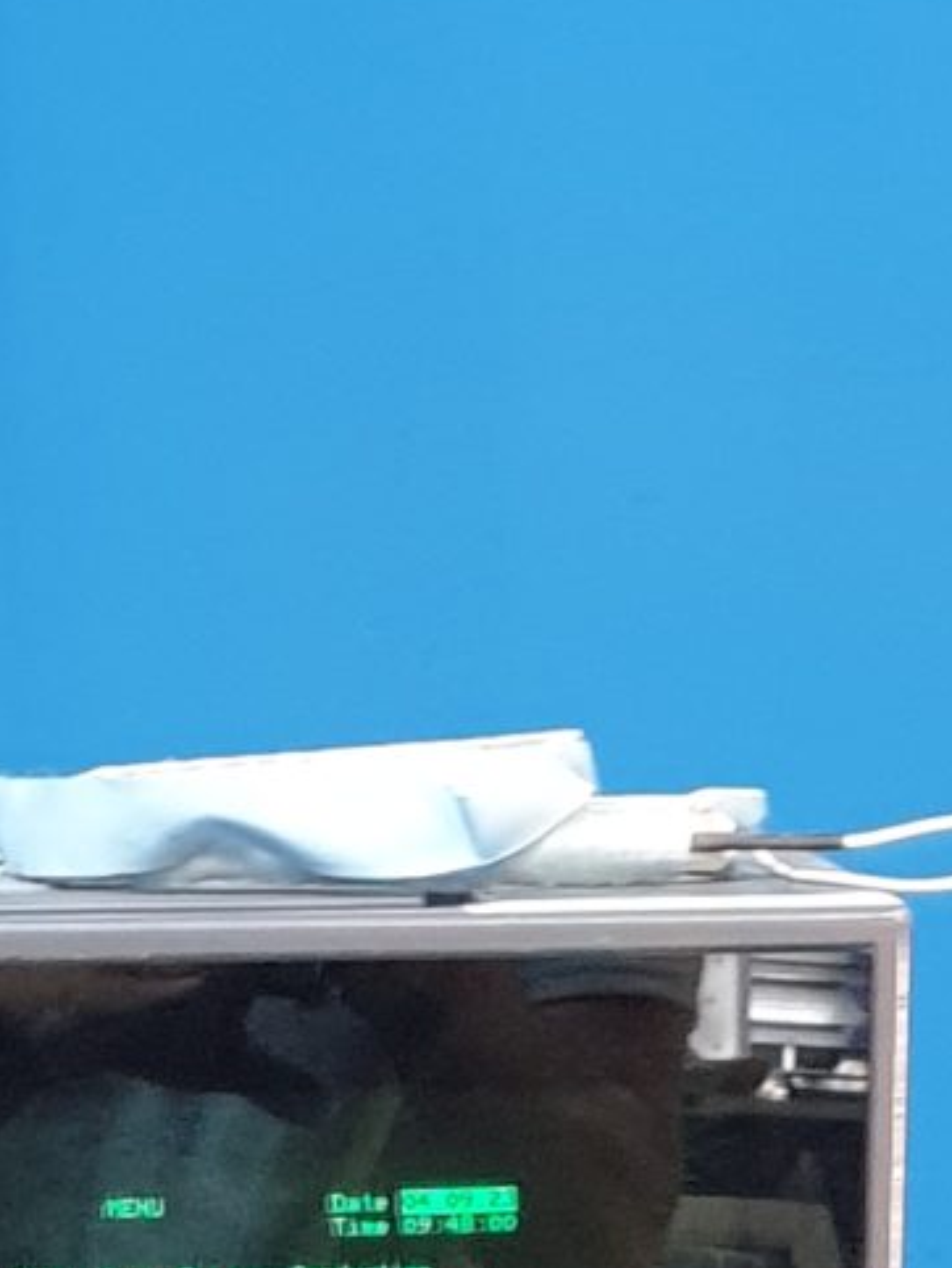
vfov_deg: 12.1
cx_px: 373
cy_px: 2823
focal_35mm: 138
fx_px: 5056
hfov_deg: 10.8
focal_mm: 4.3
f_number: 1.5
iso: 320
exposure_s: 1/33
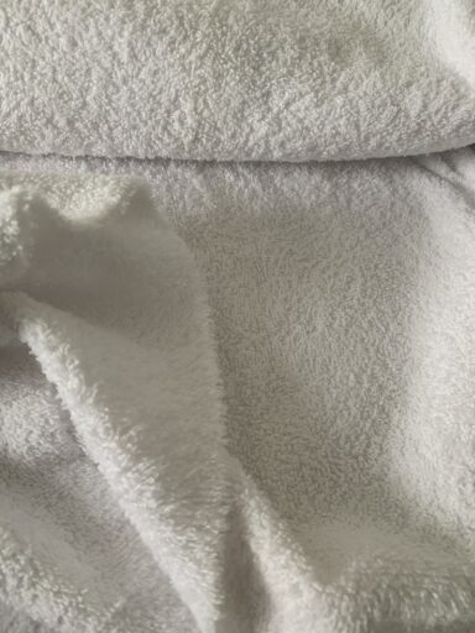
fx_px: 476
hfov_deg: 53.1
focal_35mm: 26
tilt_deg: -61.6
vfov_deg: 67.3
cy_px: 316
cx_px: 238
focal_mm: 4.25
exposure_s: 1/60
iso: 250
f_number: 1.8
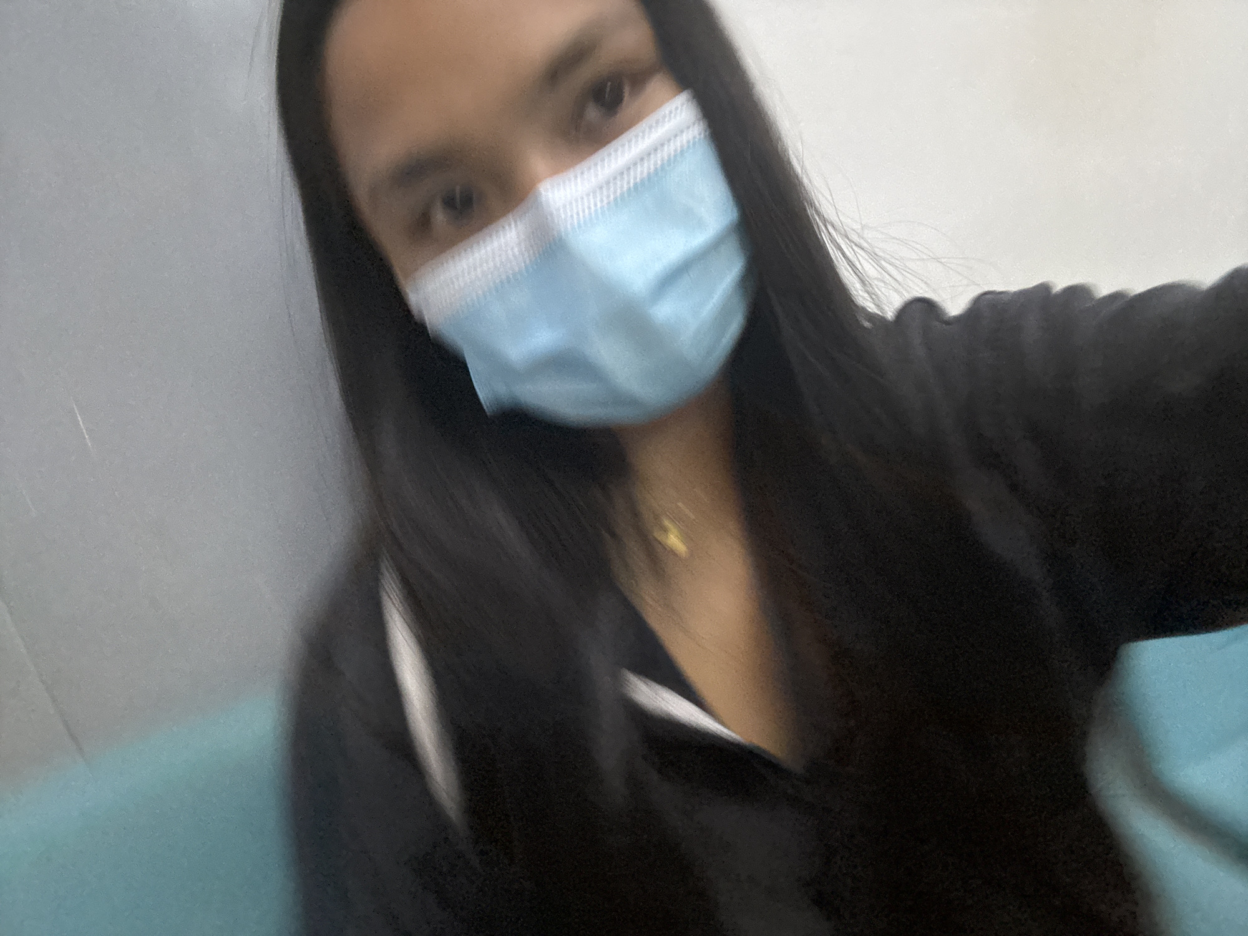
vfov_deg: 58.9
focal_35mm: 23
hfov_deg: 73.9
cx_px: 624
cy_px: 468
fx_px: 829
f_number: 1.9
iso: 320
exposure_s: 1/40
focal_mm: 2.69
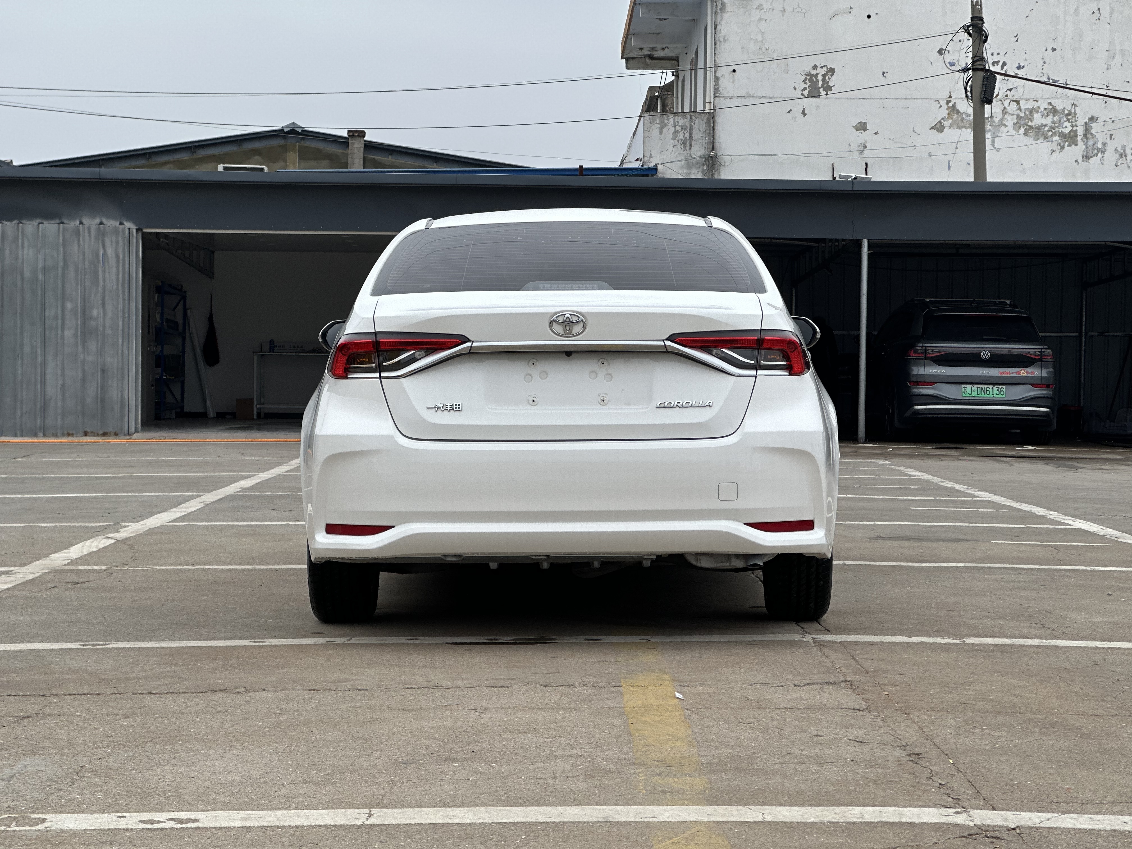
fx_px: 2518
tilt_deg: -0.4
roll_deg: -0.9
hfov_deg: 25.3
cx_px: 566
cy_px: 424
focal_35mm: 77
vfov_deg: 19.1
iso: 20
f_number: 2.8
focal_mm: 9
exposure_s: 1/121
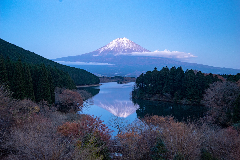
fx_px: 200
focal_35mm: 30
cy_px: 80
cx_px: 120
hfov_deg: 61.9
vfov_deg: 43.6
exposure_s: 8
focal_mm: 30
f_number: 6.3
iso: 400
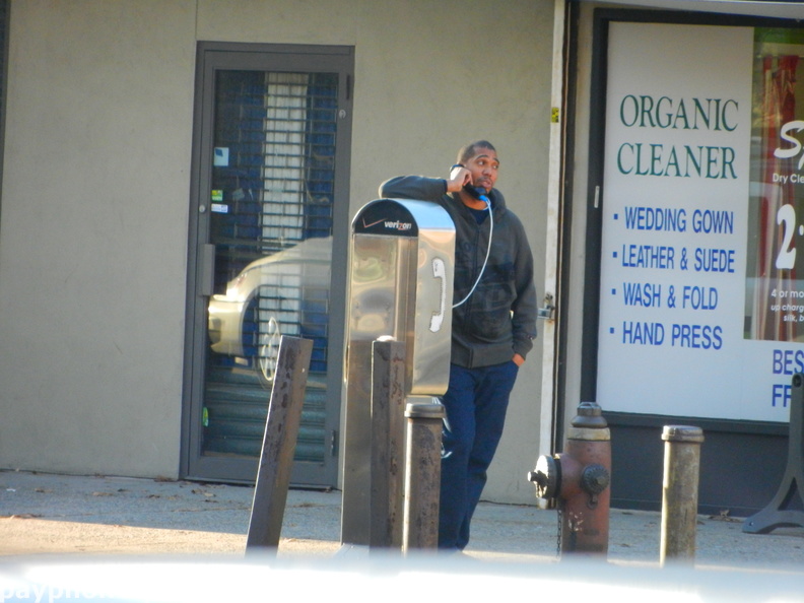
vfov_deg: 3.3
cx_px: 402
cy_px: 302
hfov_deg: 4.4
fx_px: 10452
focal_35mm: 450
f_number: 5.9
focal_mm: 81
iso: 640
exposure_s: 1/200
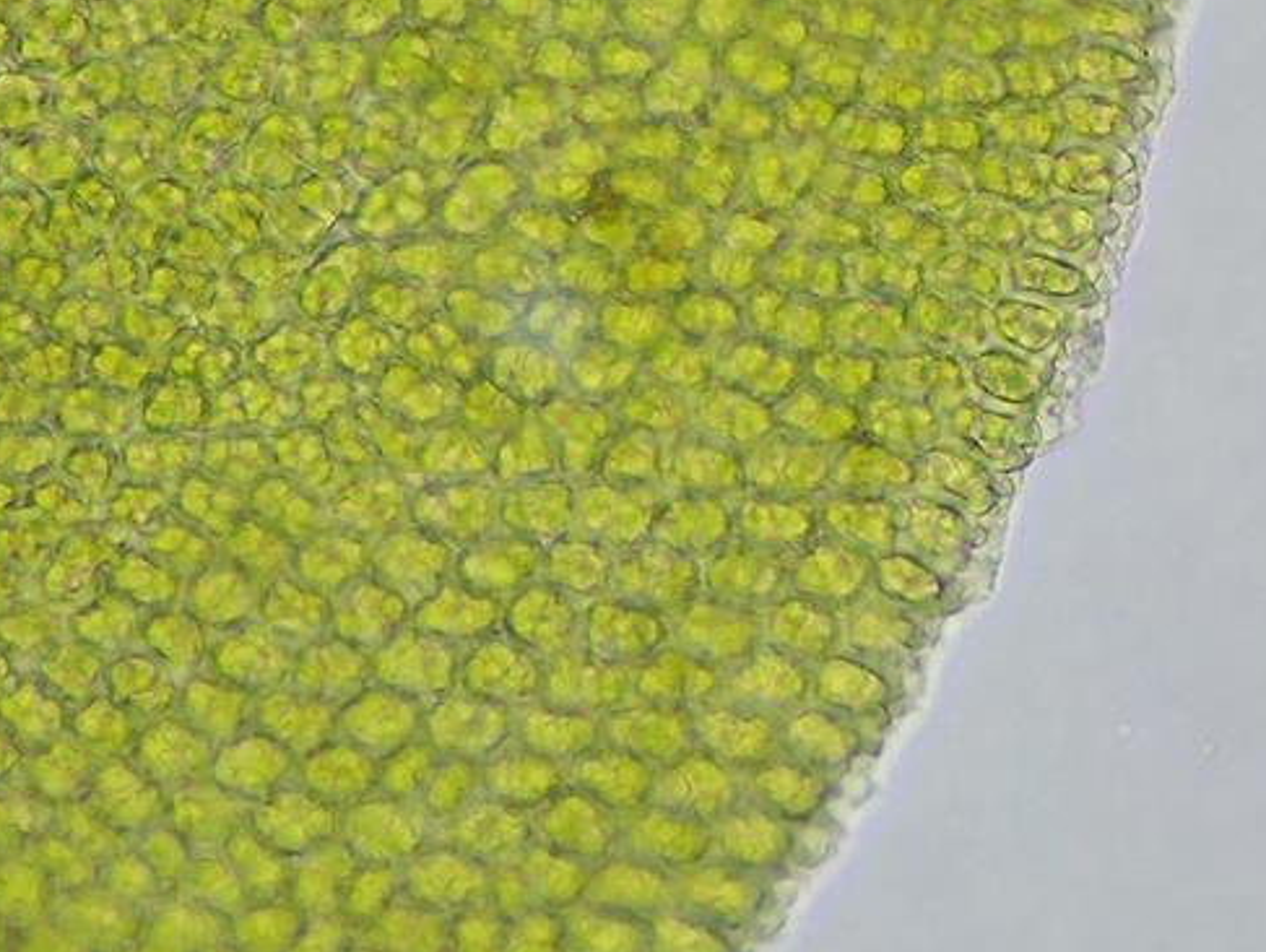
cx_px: 506
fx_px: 2928
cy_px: 416
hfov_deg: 24.4
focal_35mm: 80
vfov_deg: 18.4
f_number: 3.6
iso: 320
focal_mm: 11.01
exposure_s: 1/60
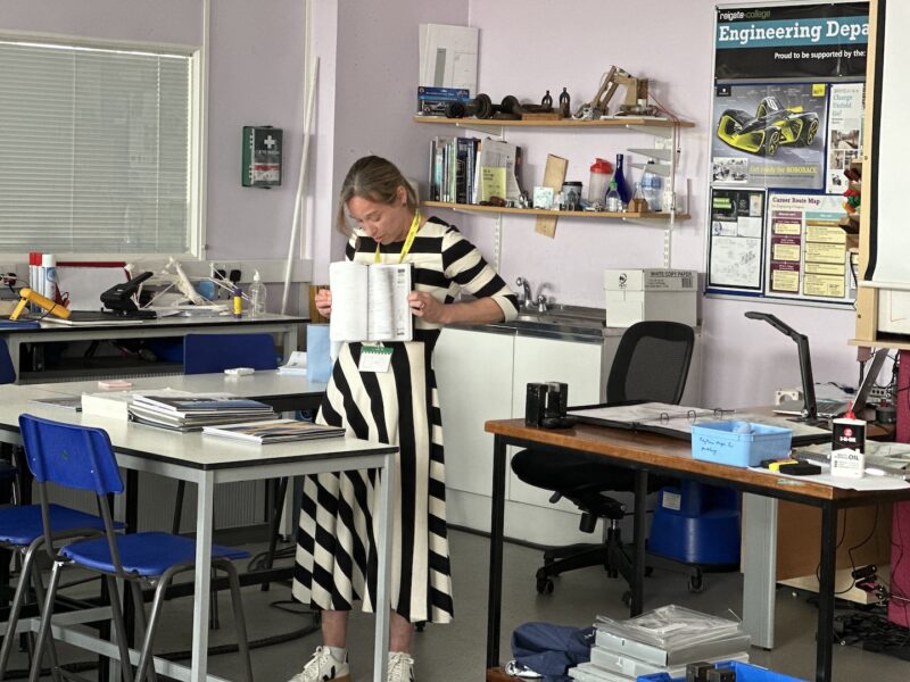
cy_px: 341
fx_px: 2024
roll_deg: -1.8
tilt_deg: -3.9
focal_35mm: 77
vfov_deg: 19.1
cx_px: 455
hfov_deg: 25.3
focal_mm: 9
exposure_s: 1/40
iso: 200
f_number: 2.8
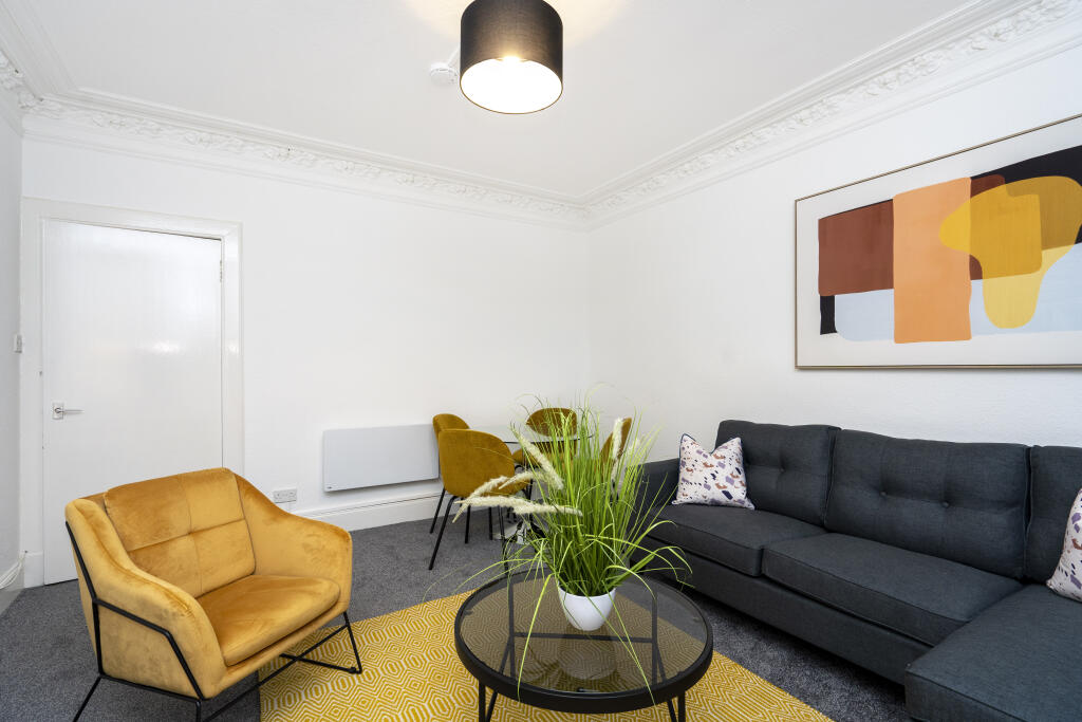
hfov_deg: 96.7
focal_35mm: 16
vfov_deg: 73.8
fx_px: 481
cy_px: 361
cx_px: 541
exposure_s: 1/50
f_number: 6.3
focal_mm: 16
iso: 1250
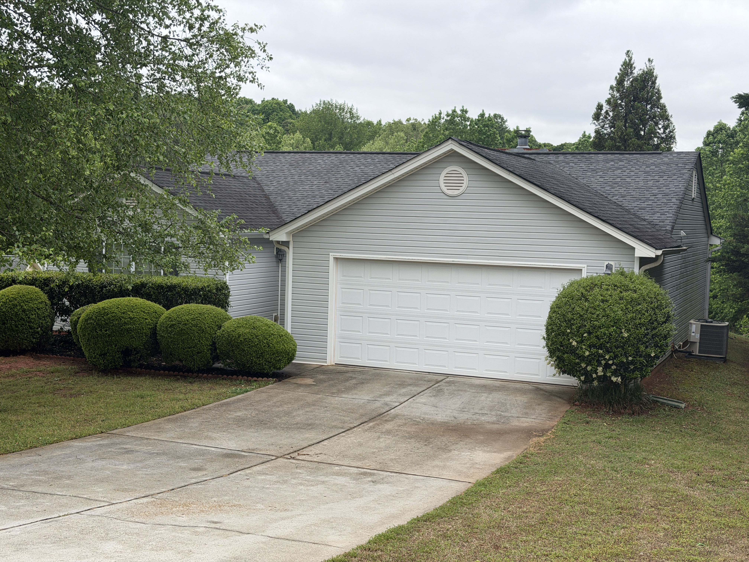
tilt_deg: +0.1
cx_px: 374
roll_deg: +0.3
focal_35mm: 48
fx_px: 1039
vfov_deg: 30.3
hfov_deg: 39.7
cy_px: 281
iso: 80
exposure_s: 1/1931
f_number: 1.78
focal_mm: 6.76
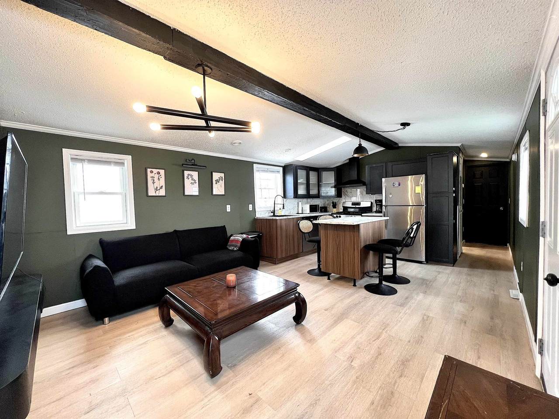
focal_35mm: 13
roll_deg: +1.6
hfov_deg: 106.2
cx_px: 280
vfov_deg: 89.9
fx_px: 210
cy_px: 210
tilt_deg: -2.3
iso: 250
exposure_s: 1/120
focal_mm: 1.57
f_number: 1.8
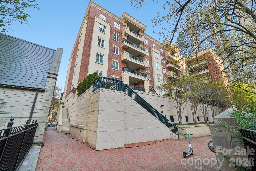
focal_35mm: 15
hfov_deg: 100.4
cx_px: 128
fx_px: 107
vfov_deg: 77.3
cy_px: 86
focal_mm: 10
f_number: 8
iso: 125
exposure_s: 1/30
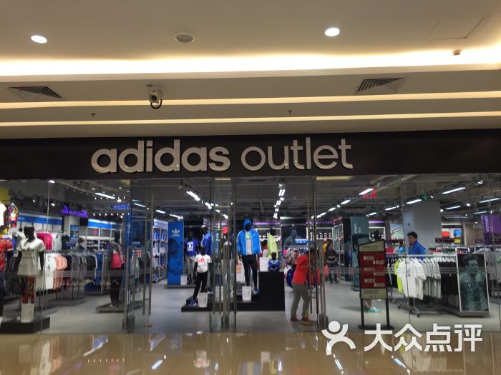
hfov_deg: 61.7
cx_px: 250
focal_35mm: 29
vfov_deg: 48.2
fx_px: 420
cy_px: 188
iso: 32
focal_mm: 4.15
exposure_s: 1/50
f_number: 2.2
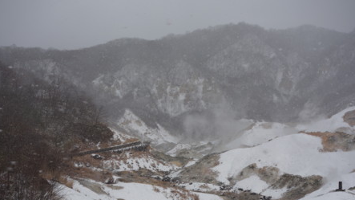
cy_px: 114
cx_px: 177
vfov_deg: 23.9
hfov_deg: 41.3
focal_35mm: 50
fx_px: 471
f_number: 5.6
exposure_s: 1/400
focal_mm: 17.4
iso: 125
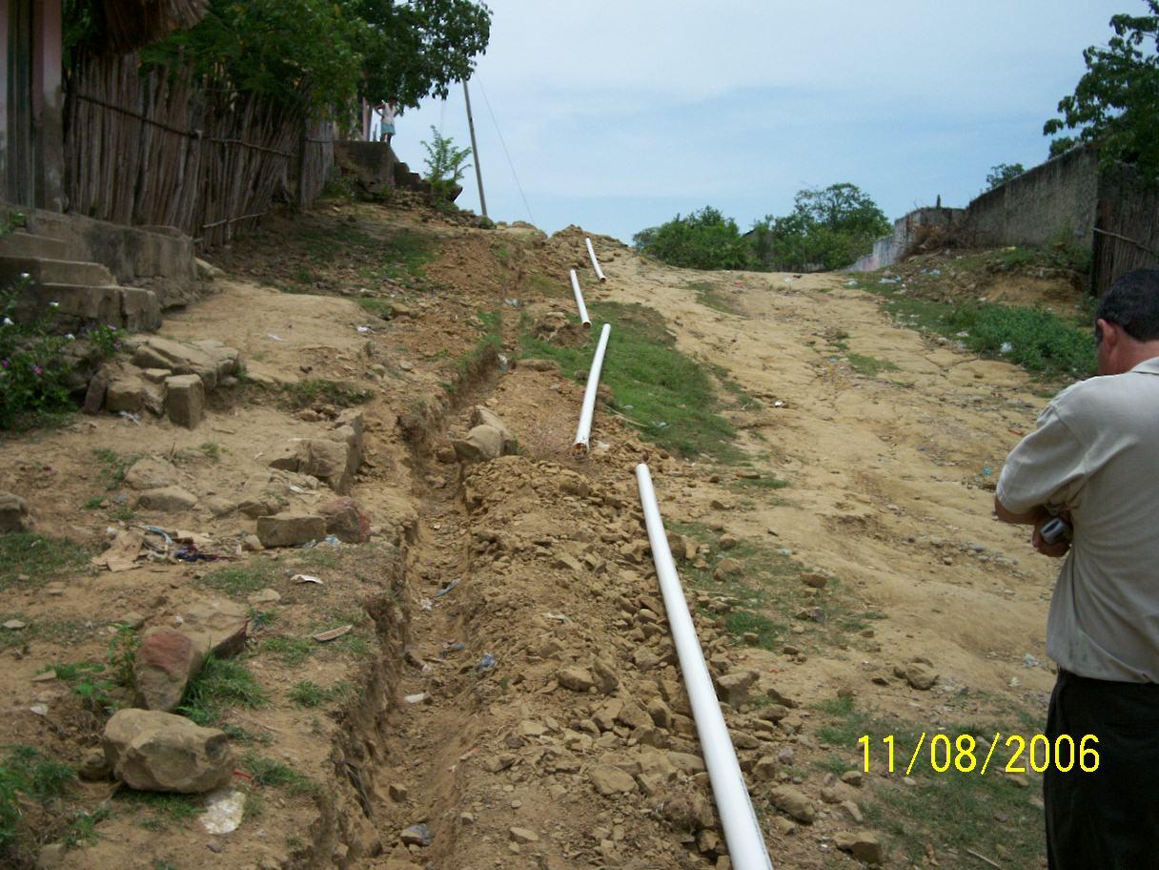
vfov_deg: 39.7
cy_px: 435
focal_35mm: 36
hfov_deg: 51.4
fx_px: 1205
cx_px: 580
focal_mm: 5.9
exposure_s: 1/1013
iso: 100
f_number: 4.5
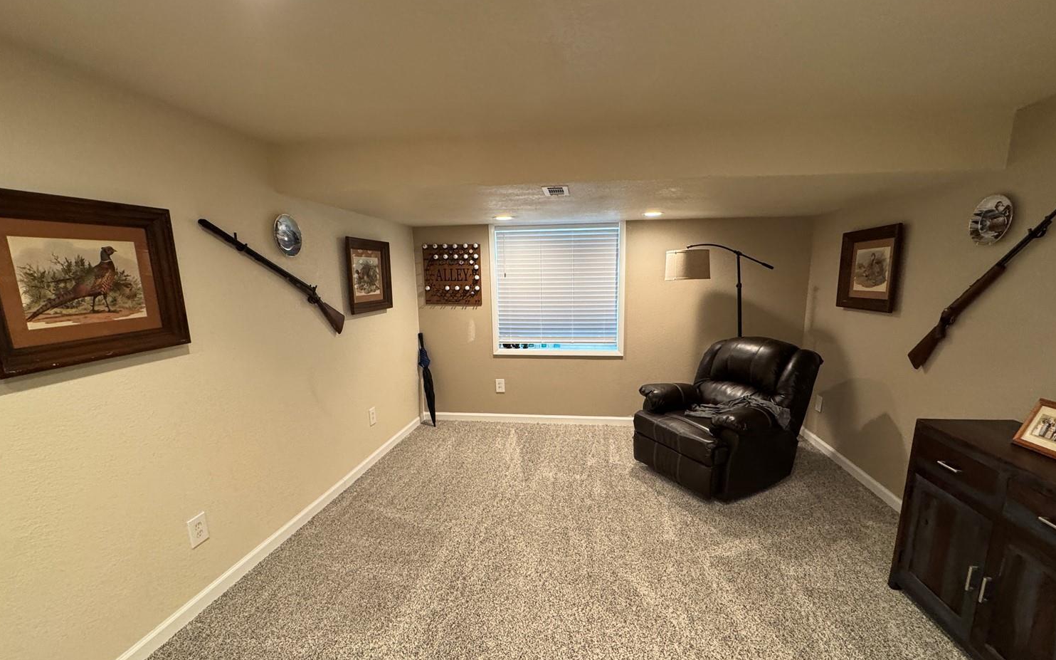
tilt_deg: -11.7
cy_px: 362
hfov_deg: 97.8
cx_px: 540
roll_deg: +0.6
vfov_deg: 71.1
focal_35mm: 16
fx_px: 460
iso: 250
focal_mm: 2.22
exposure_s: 1/60
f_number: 2.2
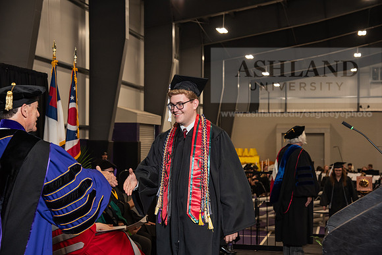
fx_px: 690
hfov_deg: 31.0
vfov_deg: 20.9
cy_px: 128
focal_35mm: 65
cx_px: 191
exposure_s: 1/125
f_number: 5.6
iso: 1600
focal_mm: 65
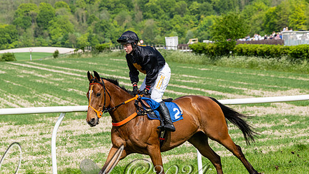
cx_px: 124
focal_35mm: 168
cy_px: 126
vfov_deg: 7.2
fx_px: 1377
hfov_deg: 12.8
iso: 200
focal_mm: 105
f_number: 5.6
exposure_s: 1/1250
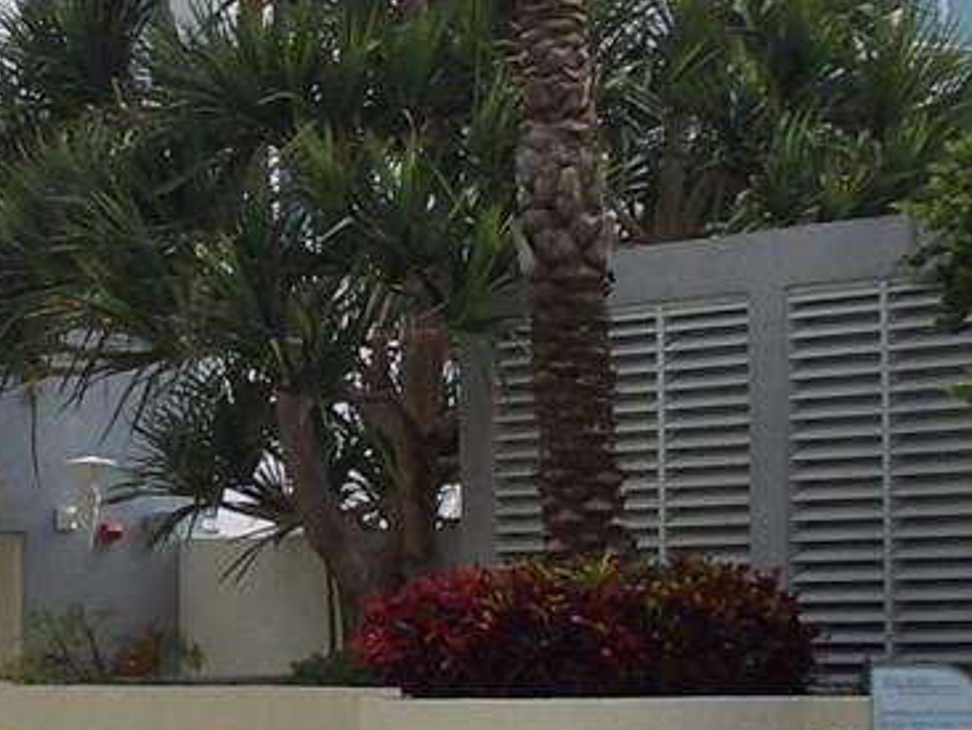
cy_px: 319
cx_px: 66
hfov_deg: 12.8
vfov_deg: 9.7
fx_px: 4299
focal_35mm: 153
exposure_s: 1/250
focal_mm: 5.8
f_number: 4.3
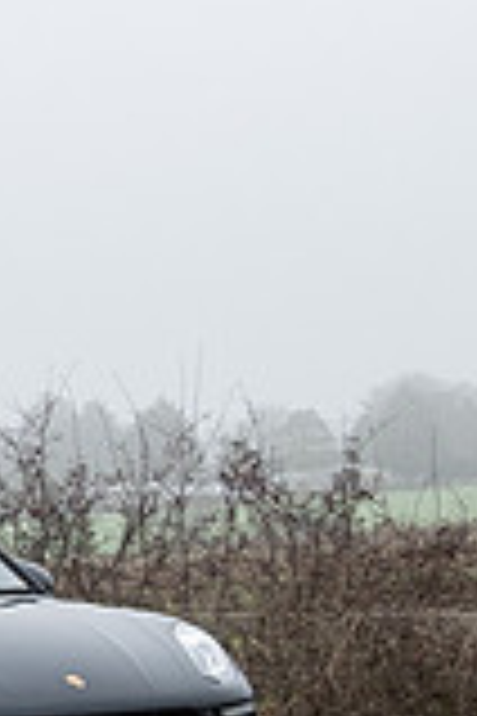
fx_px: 3319
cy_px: 713
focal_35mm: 167
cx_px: -774
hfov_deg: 7.5
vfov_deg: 12.2
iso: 200
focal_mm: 15.9
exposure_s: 1/125
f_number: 4
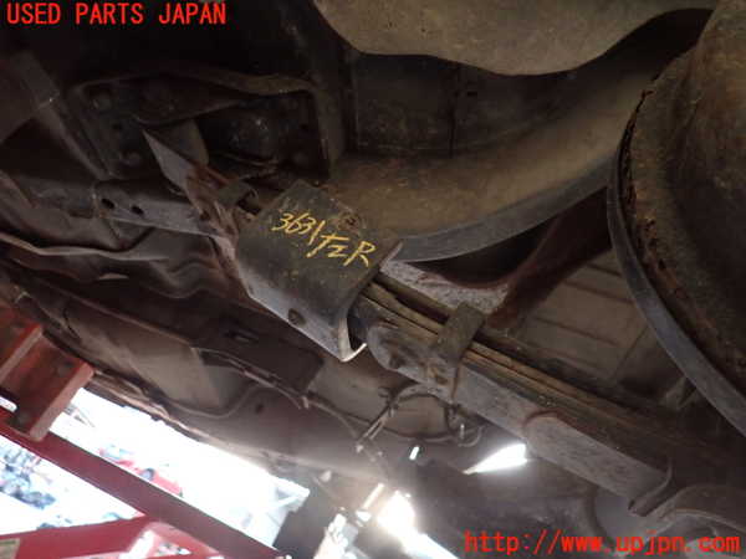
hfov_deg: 69.4
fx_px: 539
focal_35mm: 25
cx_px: 373
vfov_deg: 54.9
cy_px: 280
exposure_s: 1/30
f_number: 2
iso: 500
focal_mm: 4.5
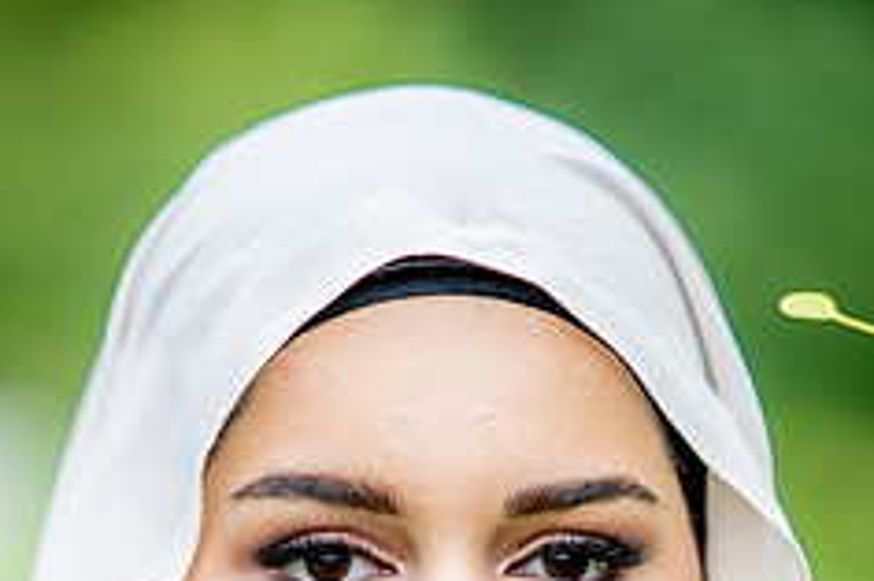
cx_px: 457
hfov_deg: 8.8
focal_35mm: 235
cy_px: 661
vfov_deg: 5.8
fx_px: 5701
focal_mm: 85
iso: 100
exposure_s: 1/2500
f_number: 1.4
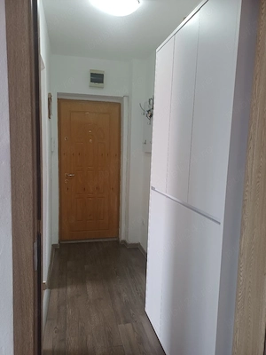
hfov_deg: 54.9
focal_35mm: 25
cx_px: 133
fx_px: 256
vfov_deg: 69.4
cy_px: 178
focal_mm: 4.65
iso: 160
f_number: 1.8
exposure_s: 1/50
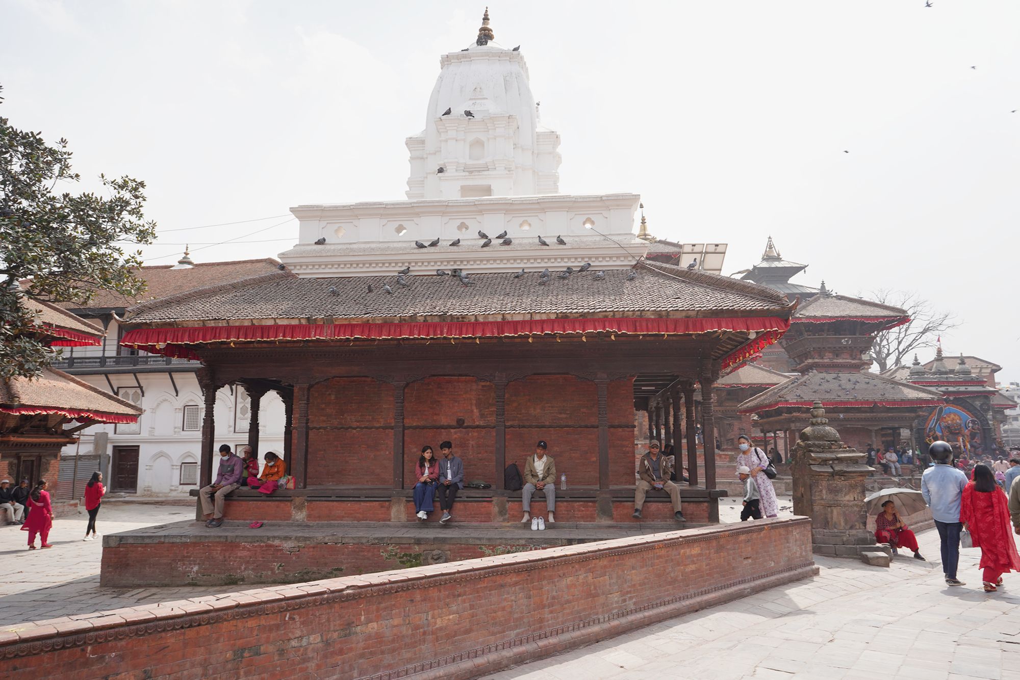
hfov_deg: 73.7
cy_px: 340
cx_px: 510
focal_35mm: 24
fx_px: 680
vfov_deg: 53.1
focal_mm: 24
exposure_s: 1/125
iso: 100
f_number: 8
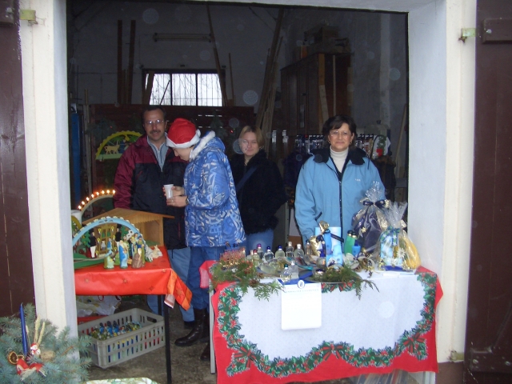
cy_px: 192
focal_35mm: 35
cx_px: 256
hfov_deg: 52.6
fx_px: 518
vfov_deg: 40.7
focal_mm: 5.8
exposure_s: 1/40
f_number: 2.6
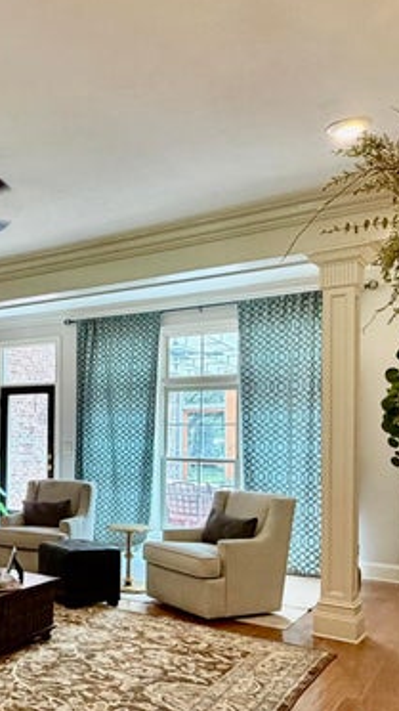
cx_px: -60
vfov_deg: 56.1
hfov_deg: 29.7
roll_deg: -0.6
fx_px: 659
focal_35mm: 35
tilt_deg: +0.3
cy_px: 432
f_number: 2.2
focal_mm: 2.22
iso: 320
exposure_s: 1/60
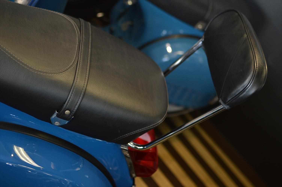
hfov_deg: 37.9
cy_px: 94
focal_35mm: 52
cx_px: 141
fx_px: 411
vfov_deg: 25.7
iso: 400
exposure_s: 1/125
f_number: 1.8
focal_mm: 35
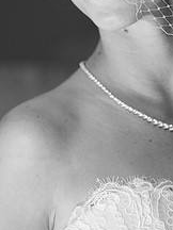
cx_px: 117
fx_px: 1399
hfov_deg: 7.1
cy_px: -3
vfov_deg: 9.4
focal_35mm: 210
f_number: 4
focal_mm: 105
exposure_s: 1/80
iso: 500
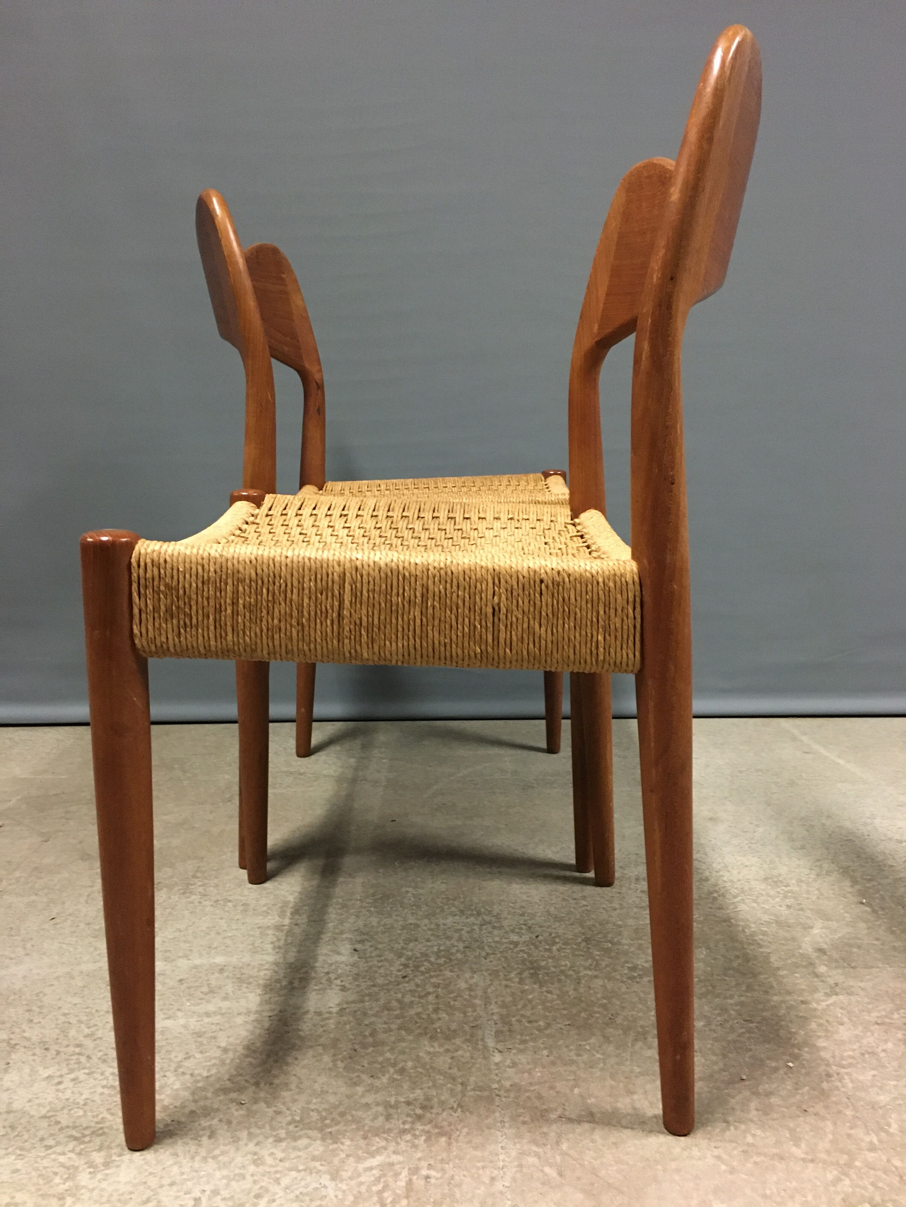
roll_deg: -0.6
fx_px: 1012
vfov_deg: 61.7
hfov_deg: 48.2
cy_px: 604
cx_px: 453
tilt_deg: -11.3
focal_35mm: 29
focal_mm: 4.15
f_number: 2.2
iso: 250
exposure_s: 1/17
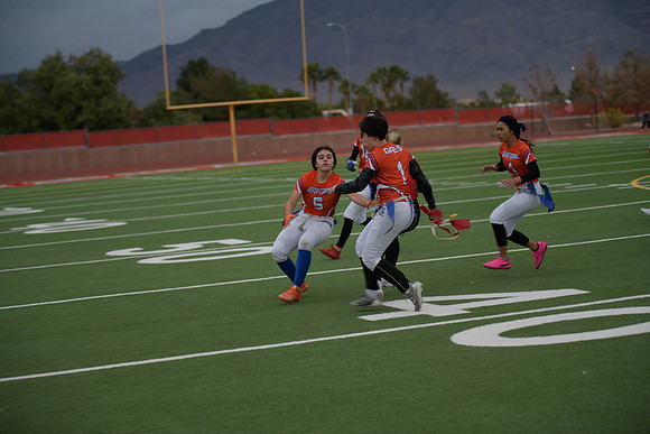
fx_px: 1535
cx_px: 325
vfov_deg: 16.1
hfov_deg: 23.9
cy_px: 217
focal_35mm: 85
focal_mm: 85
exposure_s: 1/200
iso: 160
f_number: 2.8
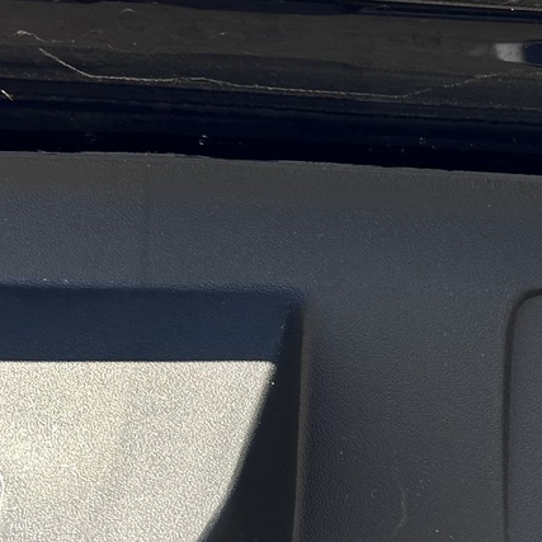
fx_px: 2533
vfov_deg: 12.2
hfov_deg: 11.5
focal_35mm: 143
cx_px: 889
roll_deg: -0.6
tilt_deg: +18.0
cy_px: 410
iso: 64
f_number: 1.78
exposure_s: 1/558
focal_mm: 6.86
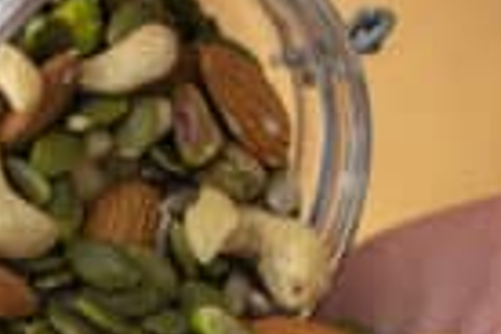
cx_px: 145
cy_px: 338
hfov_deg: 7.0
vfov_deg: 4.7
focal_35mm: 294
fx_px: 4091
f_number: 4.5
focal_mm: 90
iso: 200
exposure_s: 1/125
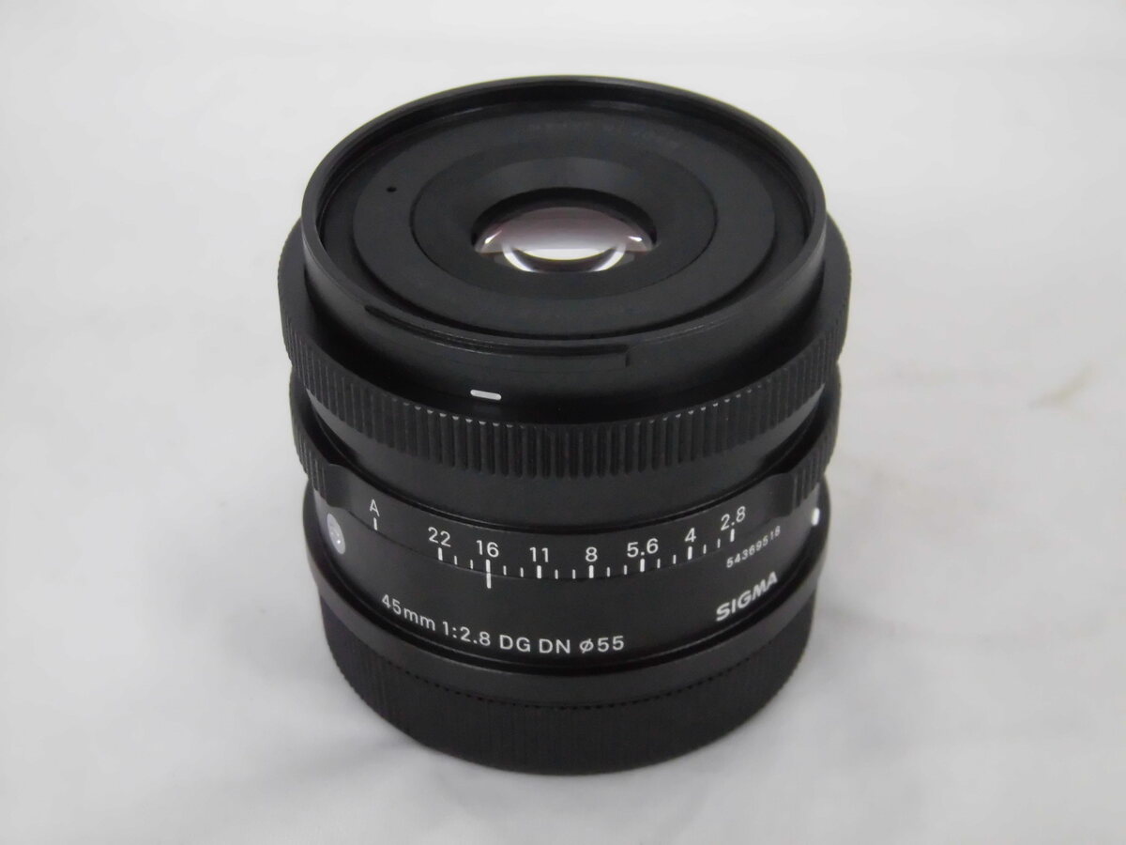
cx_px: 563
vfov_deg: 21.6
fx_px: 2212
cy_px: 422
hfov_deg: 28.6
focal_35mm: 68
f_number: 4.4
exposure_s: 1/50
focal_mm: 12.14
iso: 800
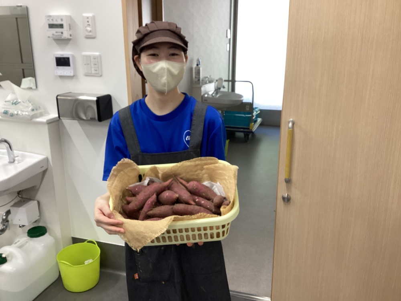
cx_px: 200
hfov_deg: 58.4
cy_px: 150
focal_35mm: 31
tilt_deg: -16.3
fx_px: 359
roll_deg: +1.7
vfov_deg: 45.4
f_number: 2.4
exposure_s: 1/100
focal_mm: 3.3
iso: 100
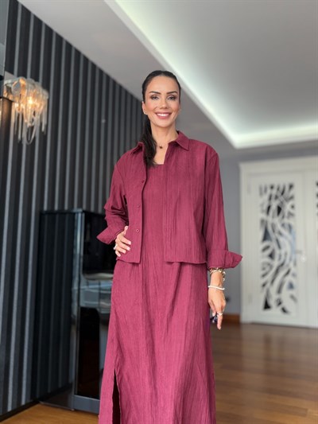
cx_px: 159
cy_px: 212
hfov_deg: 46.8
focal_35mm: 30
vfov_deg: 60.0
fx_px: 367
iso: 64
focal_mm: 2.71
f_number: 1.9
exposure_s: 1/50
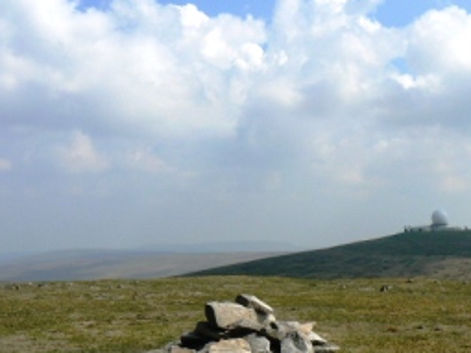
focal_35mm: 61
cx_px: 364
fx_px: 830
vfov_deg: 23.8
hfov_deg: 31.0
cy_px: 255
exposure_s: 1/500
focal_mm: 6
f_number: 8
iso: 80
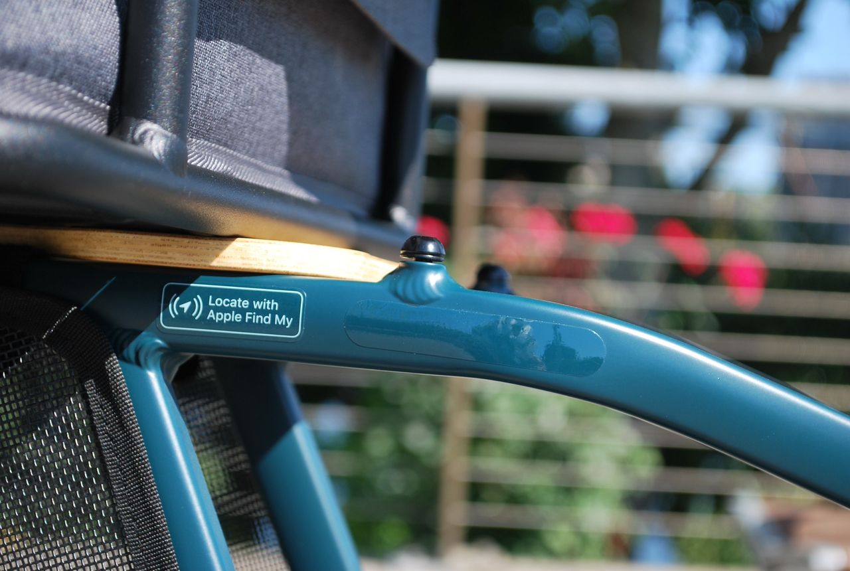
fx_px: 1952
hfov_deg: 24.6
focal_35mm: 82
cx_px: 425
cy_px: 286
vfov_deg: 16.6
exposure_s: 1/160
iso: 100
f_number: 6.3
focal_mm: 55
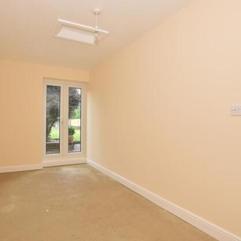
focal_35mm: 20
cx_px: 106
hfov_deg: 74.5
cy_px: 119
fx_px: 158
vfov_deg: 74.8
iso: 200
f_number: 5.6
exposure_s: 1/125
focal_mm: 10
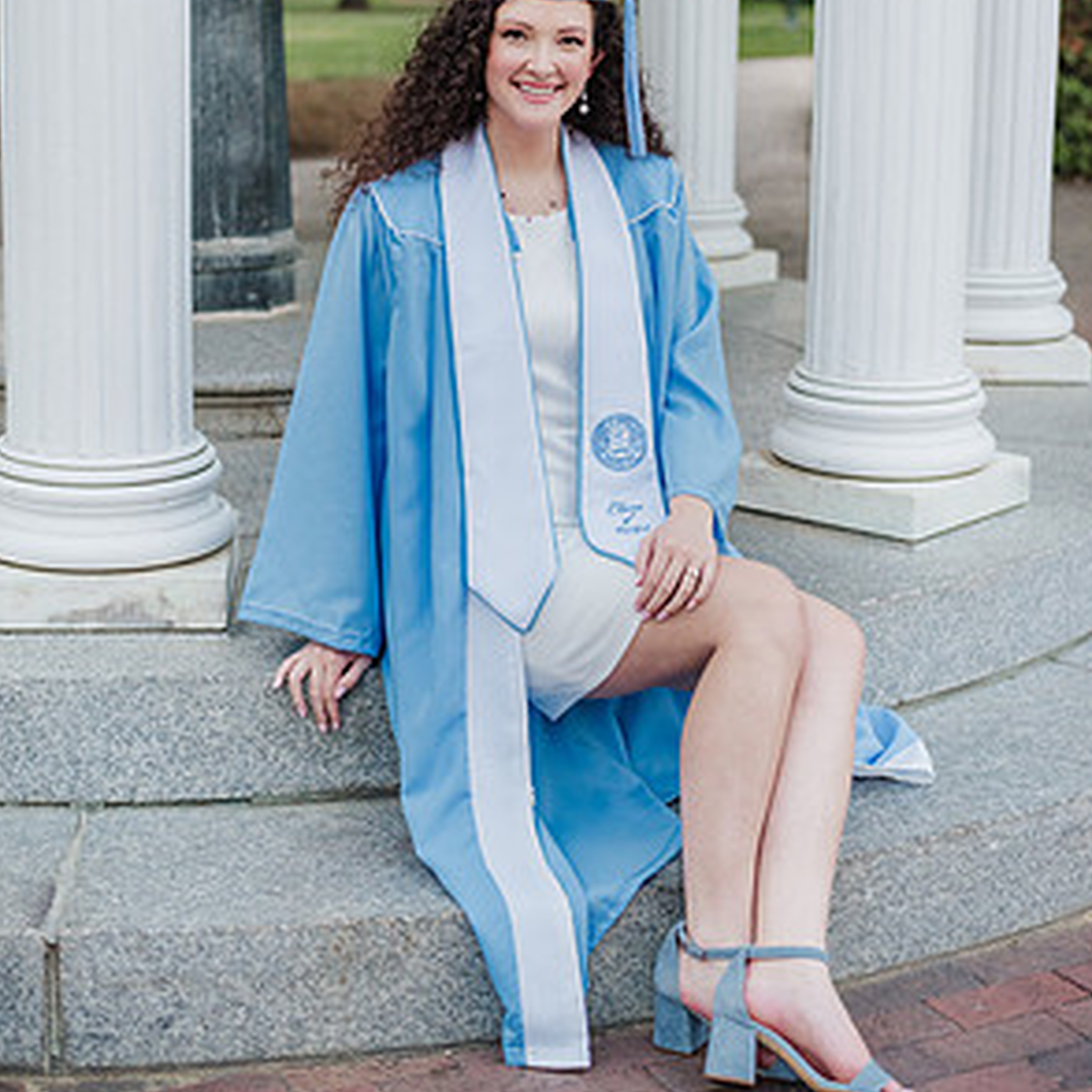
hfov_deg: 26.5
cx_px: 546
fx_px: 2320
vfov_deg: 26.2
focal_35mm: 65
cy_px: 305
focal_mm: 50
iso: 1600
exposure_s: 1/400
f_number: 2.5
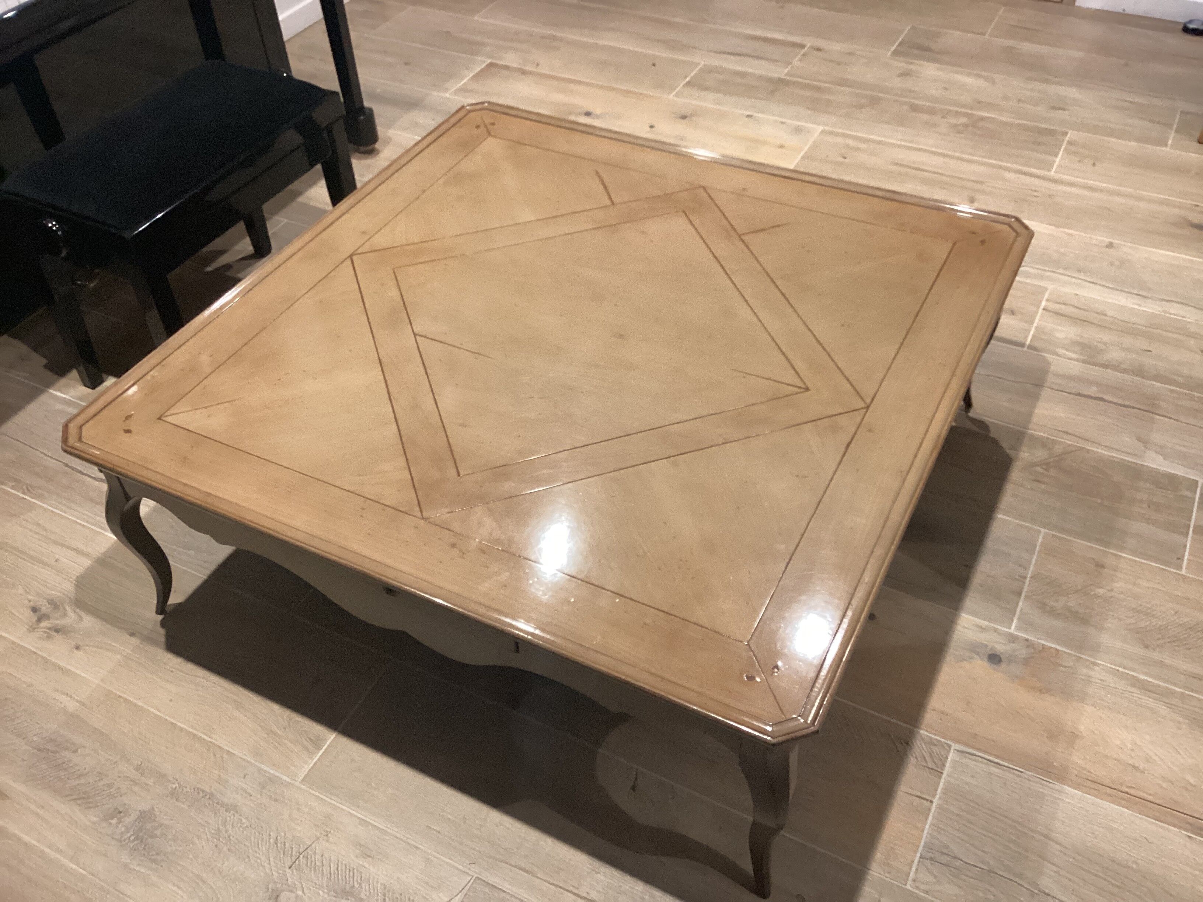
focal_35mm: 31
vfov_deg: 45.4
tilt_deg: -42.8
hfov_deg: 58.4
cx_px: 602
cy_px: 451
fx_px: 1077
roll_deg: +0.9
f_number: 2.4
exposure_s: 1/33
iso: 250
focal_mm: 3.3
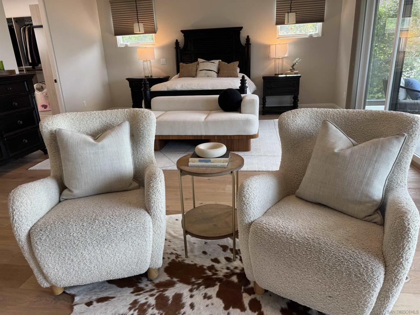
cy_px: 158
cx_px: 210
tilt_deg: -19.0
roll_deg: +2.5
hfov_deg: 71.6
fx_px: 291
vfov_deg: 56.8
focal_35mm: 24
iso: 80
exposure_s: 1/120
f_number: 1.78
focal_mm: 6.76
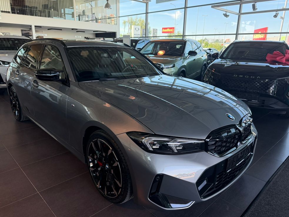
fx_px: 209
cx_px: 141
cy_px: 107
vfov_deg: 54.9
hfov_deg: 69.4
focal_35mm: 25
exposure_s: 1/209
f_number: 1.78
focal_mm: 6.76
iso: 160
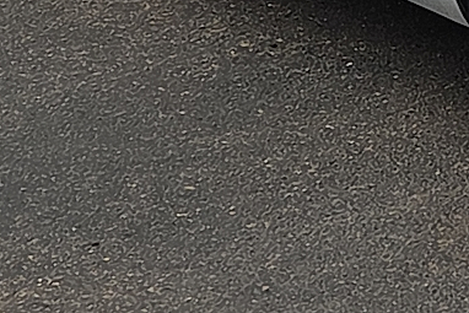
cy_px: -325
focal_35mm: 196
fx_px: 2554
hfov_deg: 10.2
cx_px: 686
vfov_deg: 6.8
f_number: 1.8
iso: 76
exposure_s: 1/5000
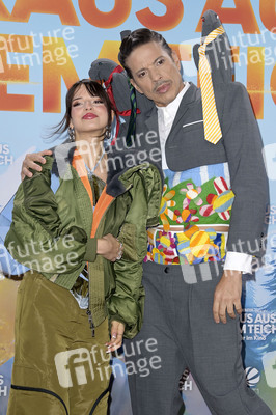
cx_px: 138
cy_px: 208
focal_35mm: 90
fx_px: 1037
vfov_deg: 22.6
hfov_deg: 15.2
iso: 640
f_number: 5.6
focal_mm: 90
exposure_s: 1/250
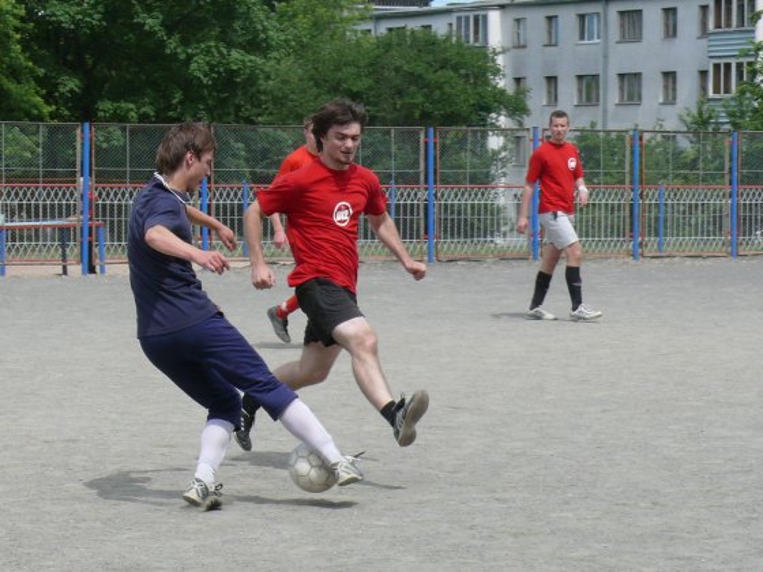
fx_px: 2777
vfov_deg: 11.8
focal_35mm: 126
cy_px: 286
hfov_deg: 15.6
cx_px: 382
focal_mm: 15
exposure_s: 1/400
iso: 100
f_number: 5.6
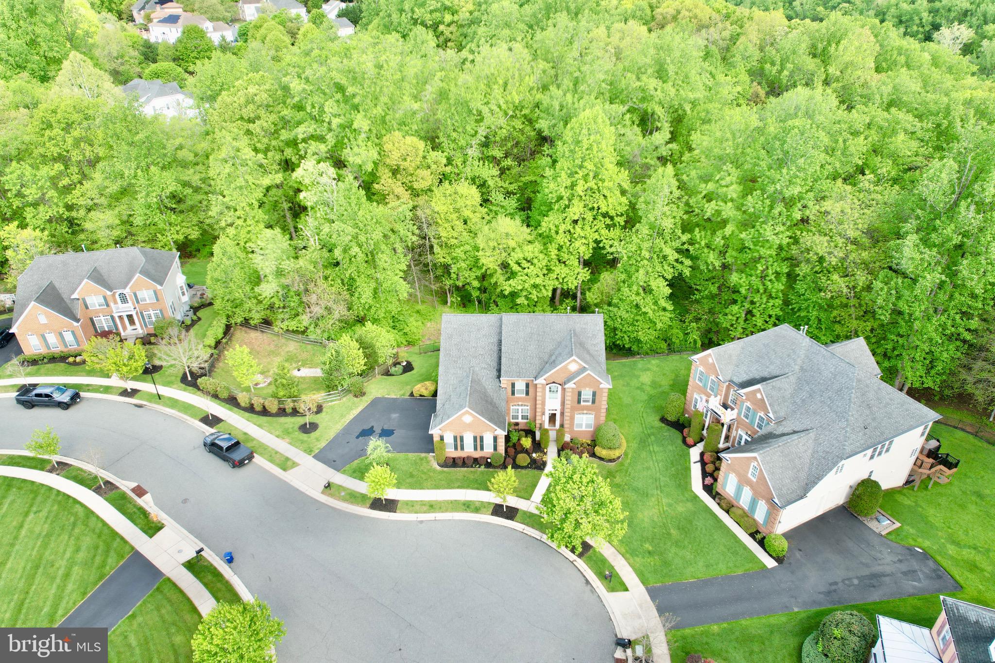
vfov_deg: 57.2
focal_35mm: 22
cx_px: 498
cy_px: 332
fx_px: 608
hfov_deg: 78.6
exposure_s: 1/400
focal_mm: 8.38
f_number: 2.8
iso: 100
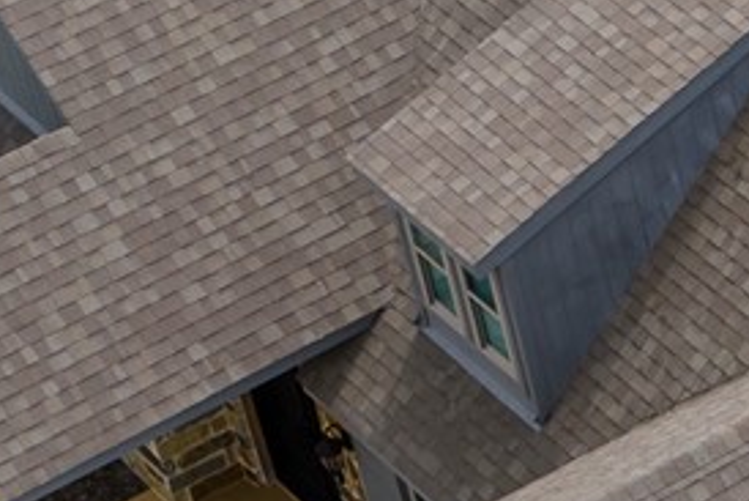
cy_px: 892
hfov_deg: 8.5
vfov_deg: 6.1
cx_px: 1763
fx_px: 4621
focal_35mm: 222
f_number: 2.8
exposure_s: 1/800
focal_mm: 14.45
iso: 160
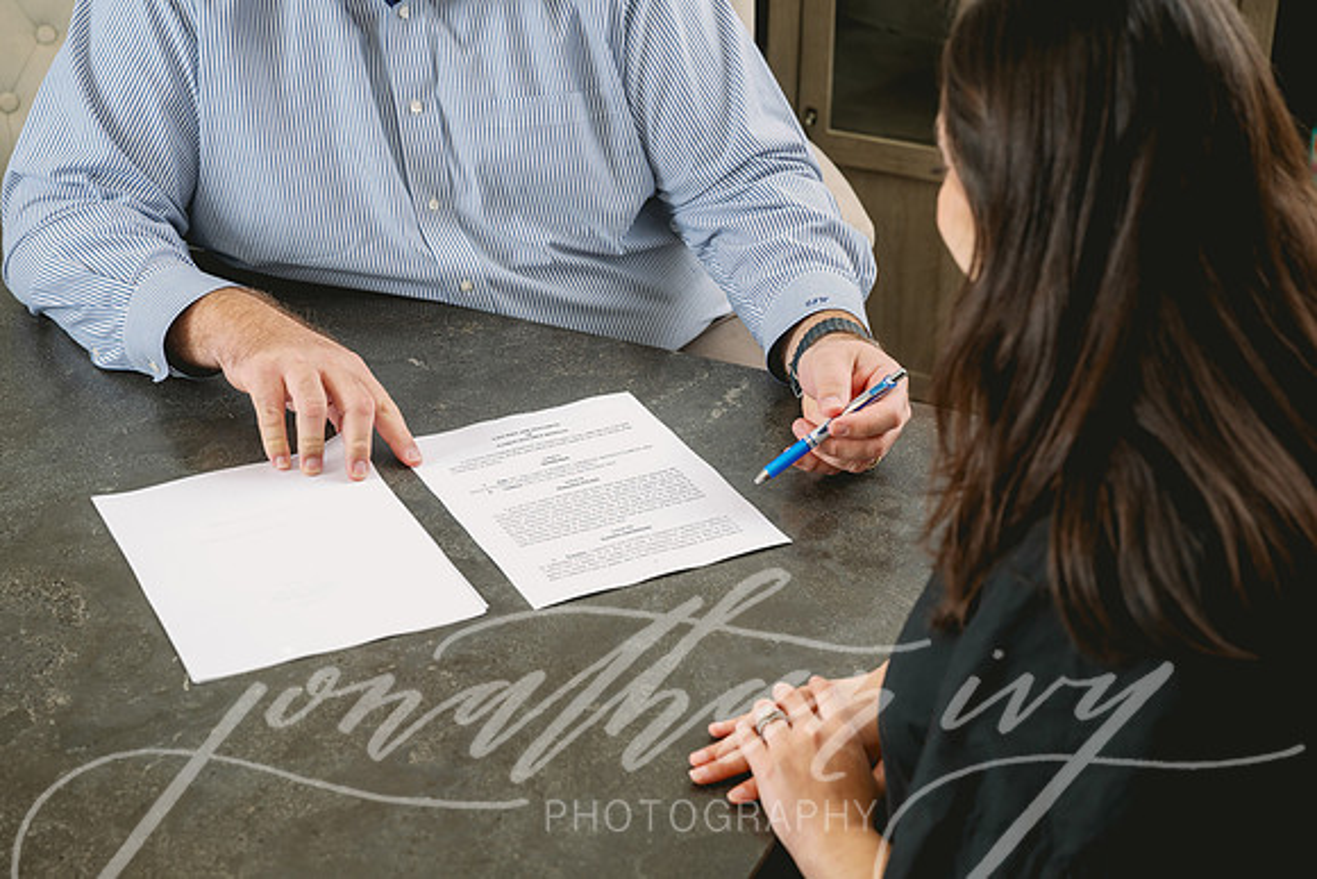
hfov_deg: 30.1
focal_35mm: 67
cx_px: 658
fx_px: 2452
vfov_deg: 20.3
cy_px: 440
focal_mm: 67
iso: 200
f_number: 5.6
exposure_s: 1/160
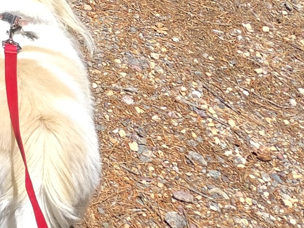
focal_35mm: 126
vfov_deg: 10.4
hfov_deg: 13.4
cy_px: -284
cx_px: -304
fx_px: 1107
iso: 80
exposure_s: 1/3100
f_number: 1.8
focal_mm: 5.4
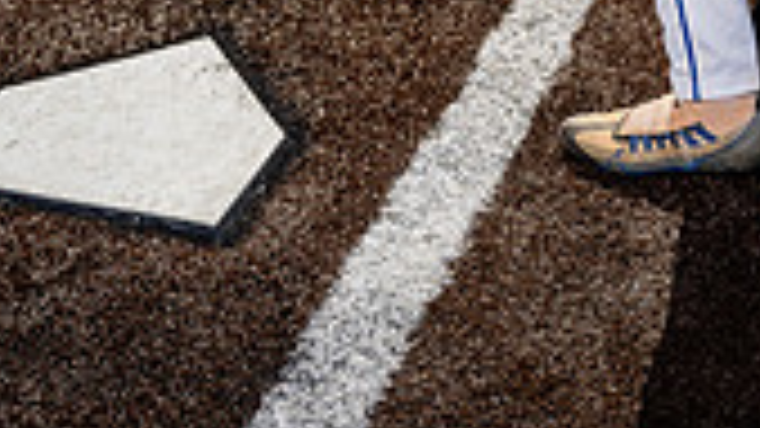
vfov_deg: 10.9
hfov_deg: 22.3
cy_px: -568
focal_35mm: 95
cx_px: 567
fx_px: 1914
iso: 100
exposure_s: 1/2000
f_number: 4
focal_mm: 34
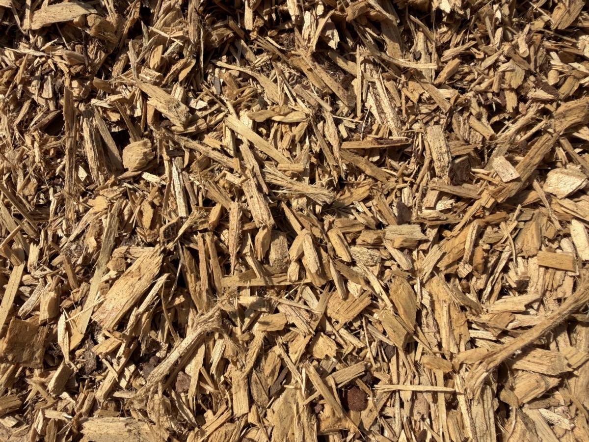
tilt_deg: -42.5
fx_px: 408
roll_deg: +0.9
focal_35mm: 24
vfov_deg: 56.8
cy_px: 221
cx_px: 294
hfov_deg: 71.6
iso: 16
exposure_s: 1/992
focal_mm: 2.22
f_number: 2.2
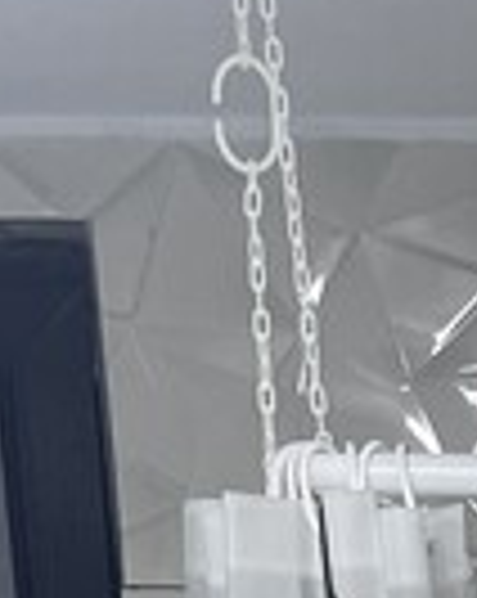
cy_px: 2163
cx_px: 968
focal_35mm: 188
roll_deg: +0.2
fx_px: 3325
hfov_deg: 7.8
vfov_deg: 7.8
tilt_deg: -19.6
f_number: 1.6
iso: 50
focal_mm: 5.1
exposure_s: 1/100
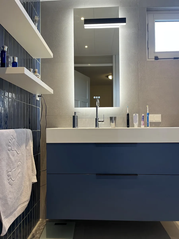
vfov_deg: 67.3
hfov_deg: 53.1
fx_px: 179
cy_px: 120
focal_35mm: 26
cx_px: 90
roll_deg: +1.0
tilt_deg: +1.8
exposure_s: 1/50
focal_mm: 5.1
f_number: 1.6
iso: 100
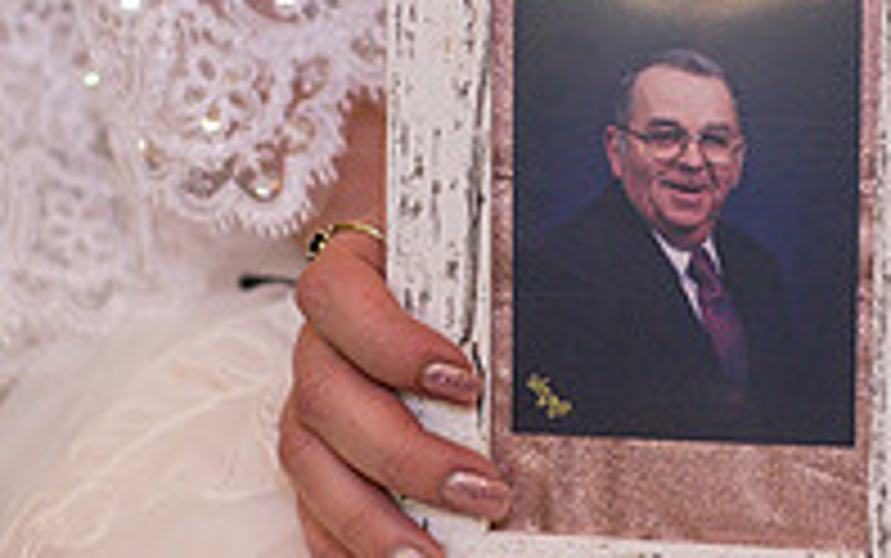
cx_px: 662
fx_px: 3620
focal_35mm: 149
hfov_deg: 14.0
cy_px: 205
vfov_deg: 8.8
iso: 800
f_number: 2.5
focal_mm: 50
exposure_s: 1/640
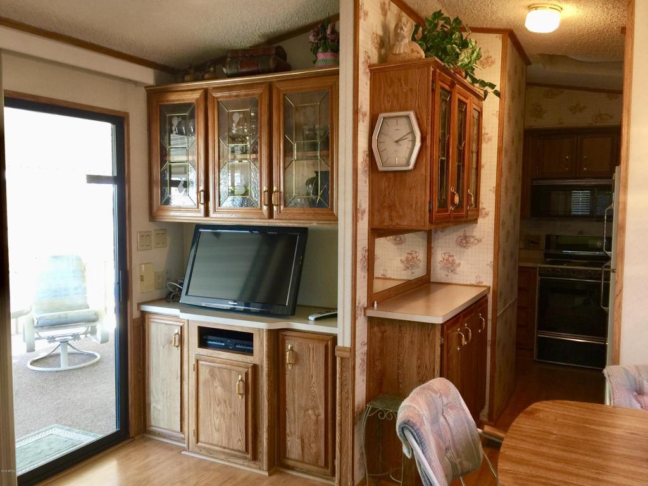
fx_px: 543
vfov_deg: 48.2
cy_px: 243
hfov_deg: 61.7
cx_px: 324
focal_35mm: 29
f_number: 2.2
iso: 32
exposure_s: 1/15
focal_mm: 4.15
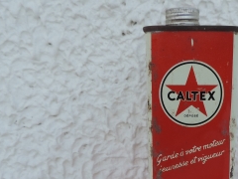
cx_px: 181
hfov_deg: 31.5
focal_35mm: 60
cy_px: 182
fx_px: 413
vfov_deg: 23.3
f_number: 3
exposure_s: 1/160
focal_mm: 4.3
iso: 80
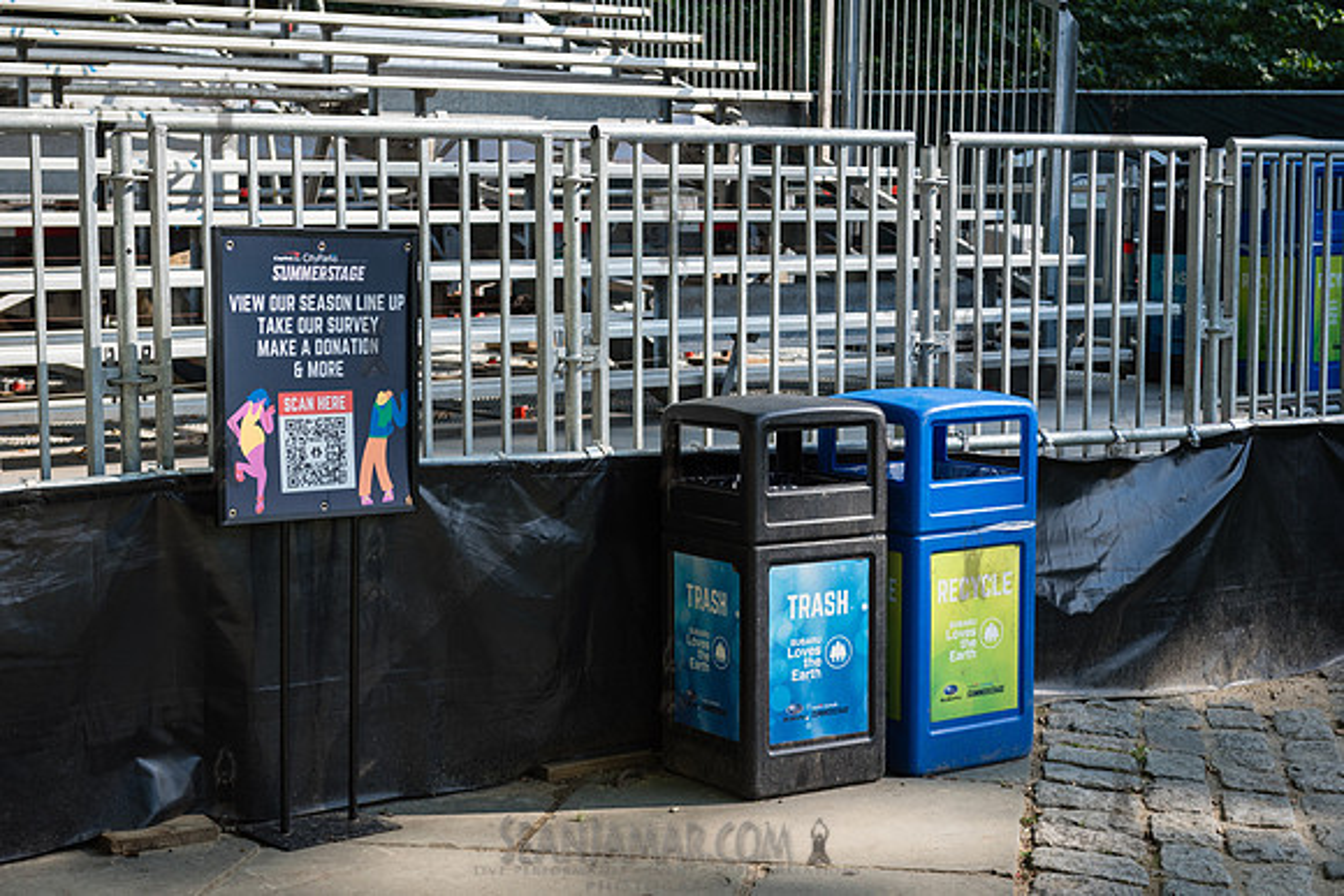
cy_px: 448
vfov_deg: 23.4
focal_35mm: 58
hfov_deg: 34.5
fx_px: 2166
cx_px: 672
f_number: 3.5
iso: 320
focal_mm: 58
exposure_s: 1/1250
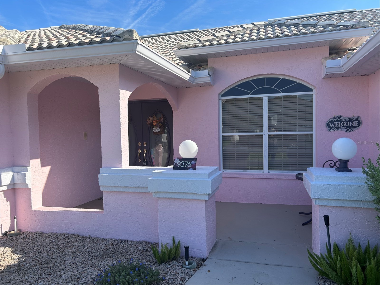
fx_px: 285
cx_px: 190
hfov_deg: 67.3
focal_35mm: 26
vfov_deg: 53.1
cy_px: 142
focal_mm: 5.7
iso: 50
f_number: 1.5
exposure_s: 1/2252
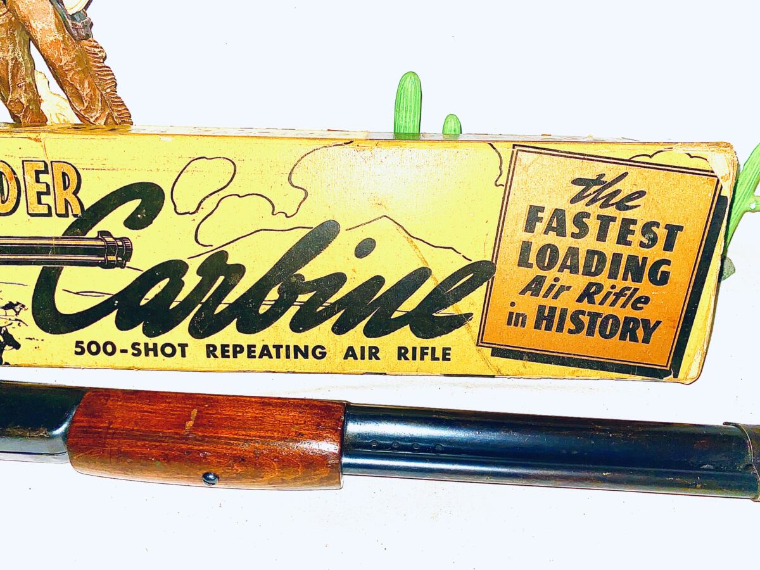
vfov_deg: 53.1
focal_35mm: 26
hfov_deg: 67.3
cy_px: 285
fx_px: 571
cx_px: 380
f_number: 1.8
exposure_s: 1/46
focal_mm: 4.25
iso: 32
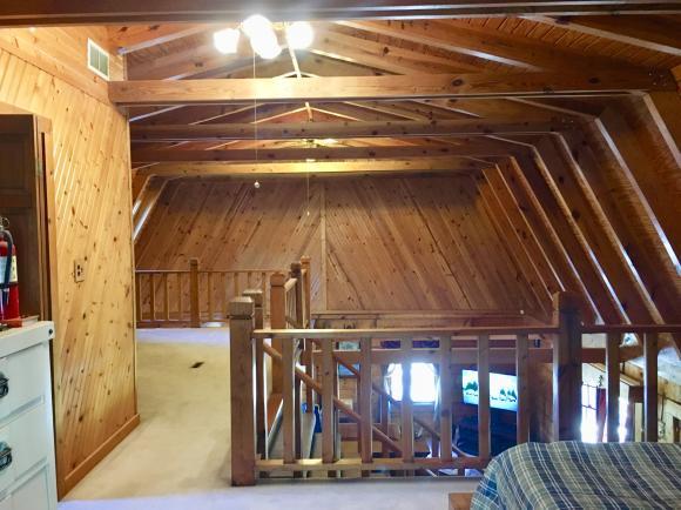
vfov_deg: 48.2
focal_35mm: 29
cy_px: 255
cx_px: 340
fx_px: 570
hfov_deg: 61.7
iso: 400
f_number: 2.2
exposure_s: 1/15
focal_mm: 4.15
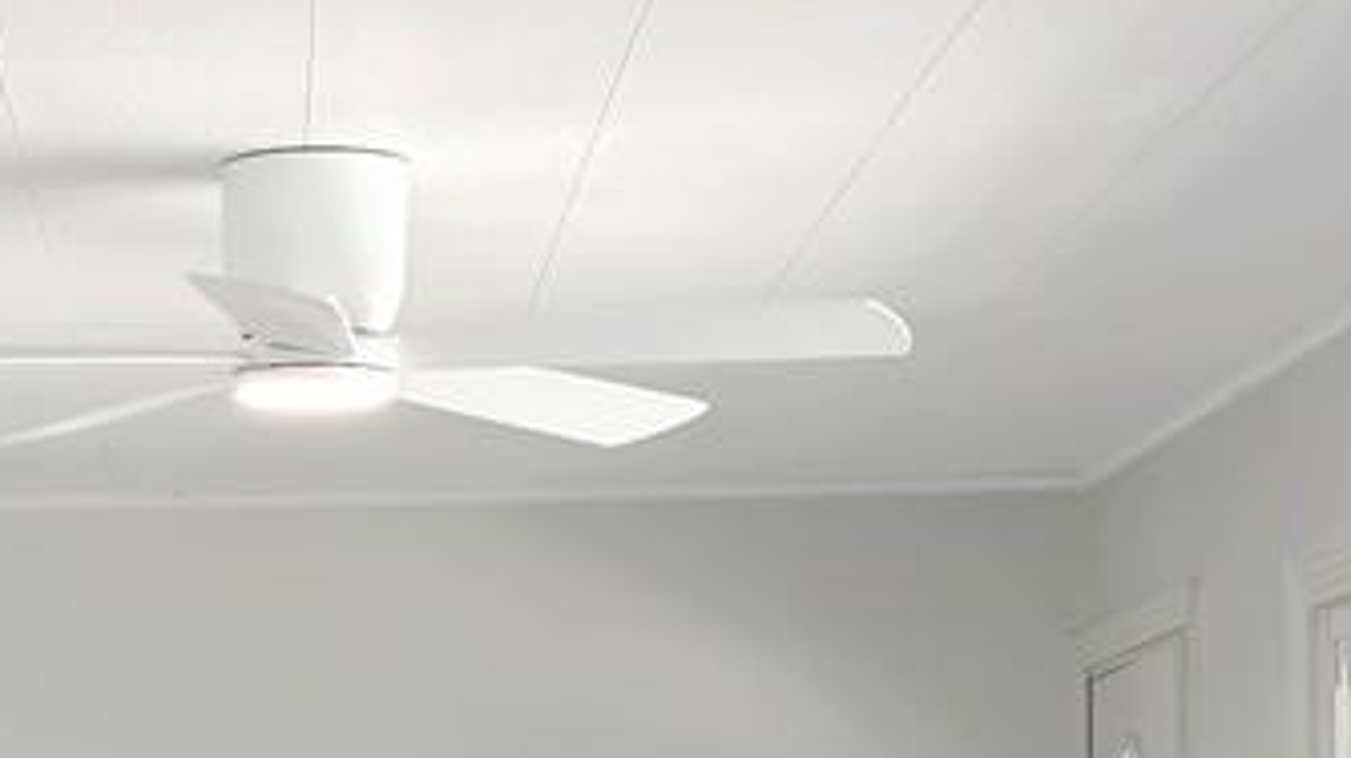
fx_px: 4475
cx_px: -52
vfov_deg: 9.4
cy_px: 1157
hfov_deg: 16.7
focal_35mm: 125
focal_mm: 6.76
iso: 64
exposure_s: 1/127
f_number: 1.78
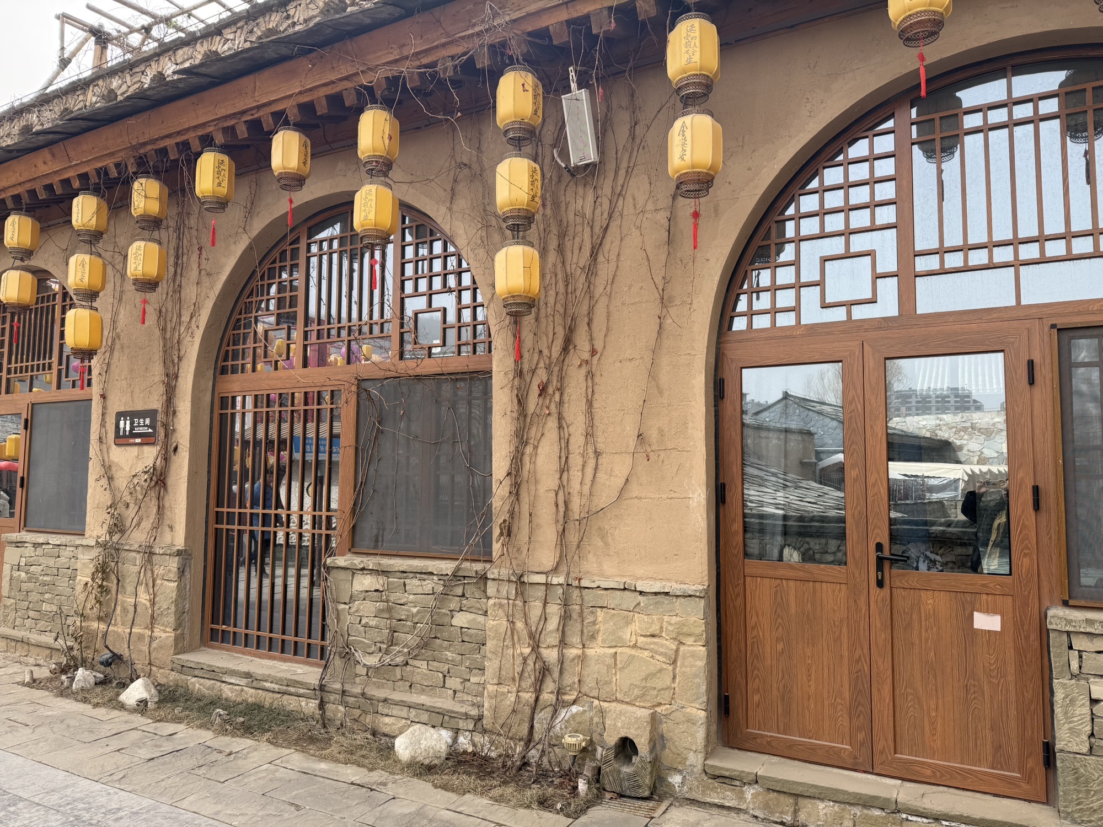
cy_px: 414
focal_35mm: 24
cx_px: 552
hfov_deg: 71.6
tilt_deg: +4.2
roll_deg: -0.8
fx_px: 765
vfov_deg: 56.8
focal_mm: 6.76
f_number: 1.78
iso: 80
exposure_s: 1/1271
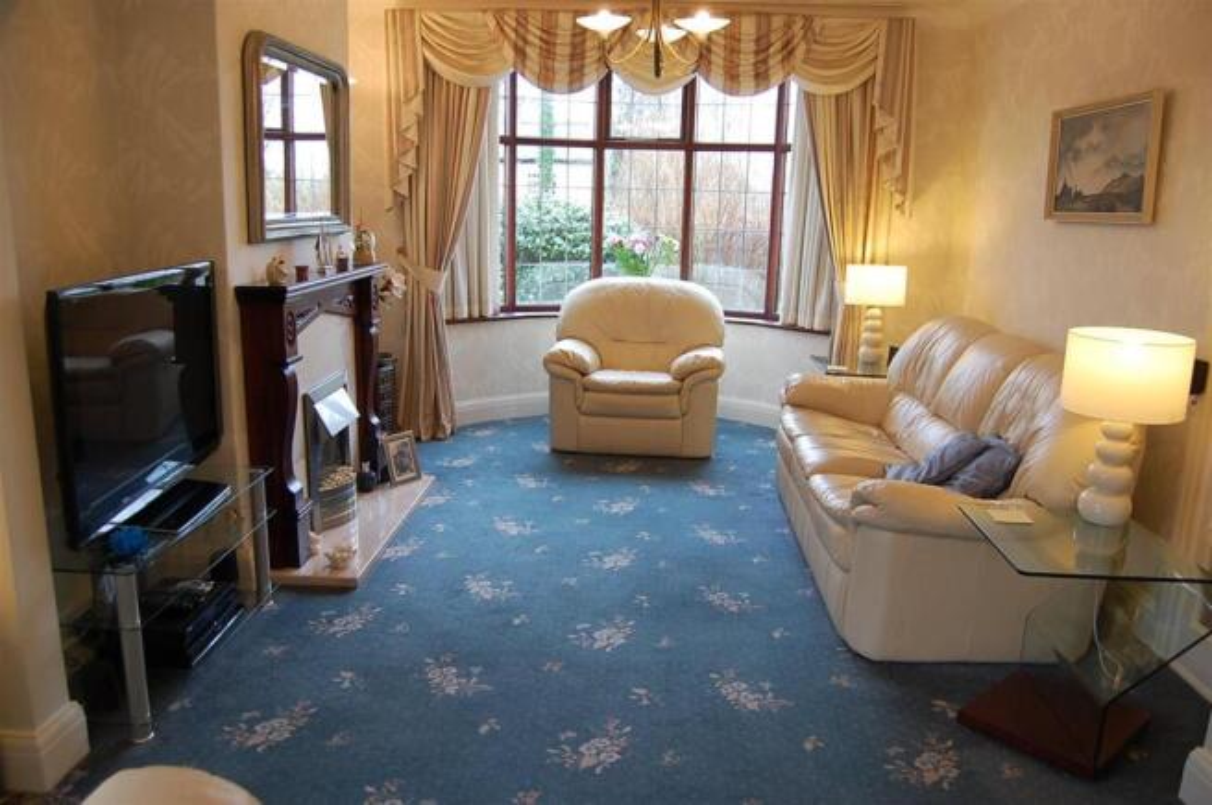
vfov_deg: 47.8
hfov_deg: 67.4
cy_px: 402
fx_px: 908
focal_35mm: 27
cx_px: 606
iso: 400
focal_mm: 18
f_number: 3.5
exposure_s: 1/50
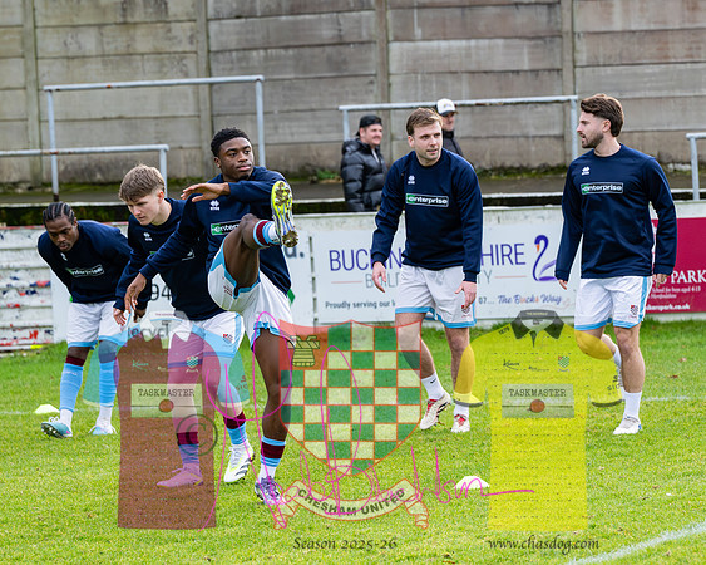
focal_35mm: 216
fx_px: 4519
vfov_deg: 7.1
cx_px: 398
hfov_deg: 8.9
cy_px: 282
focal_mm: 128
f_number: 4.5
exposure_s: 1/2000
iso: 1250
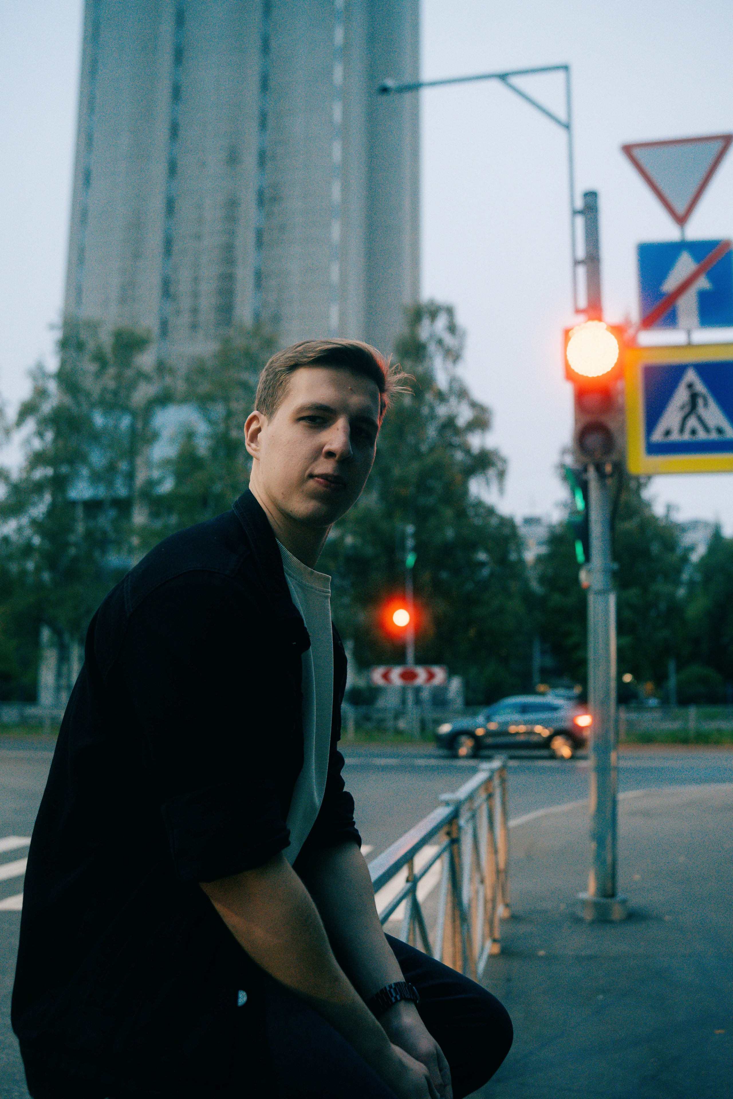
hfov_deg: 37.9
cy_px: 550
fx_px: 1069
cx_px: 366
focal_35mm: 35
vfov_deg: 54.4
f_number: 2.8
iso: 1600
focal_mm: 35
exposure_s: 1/160
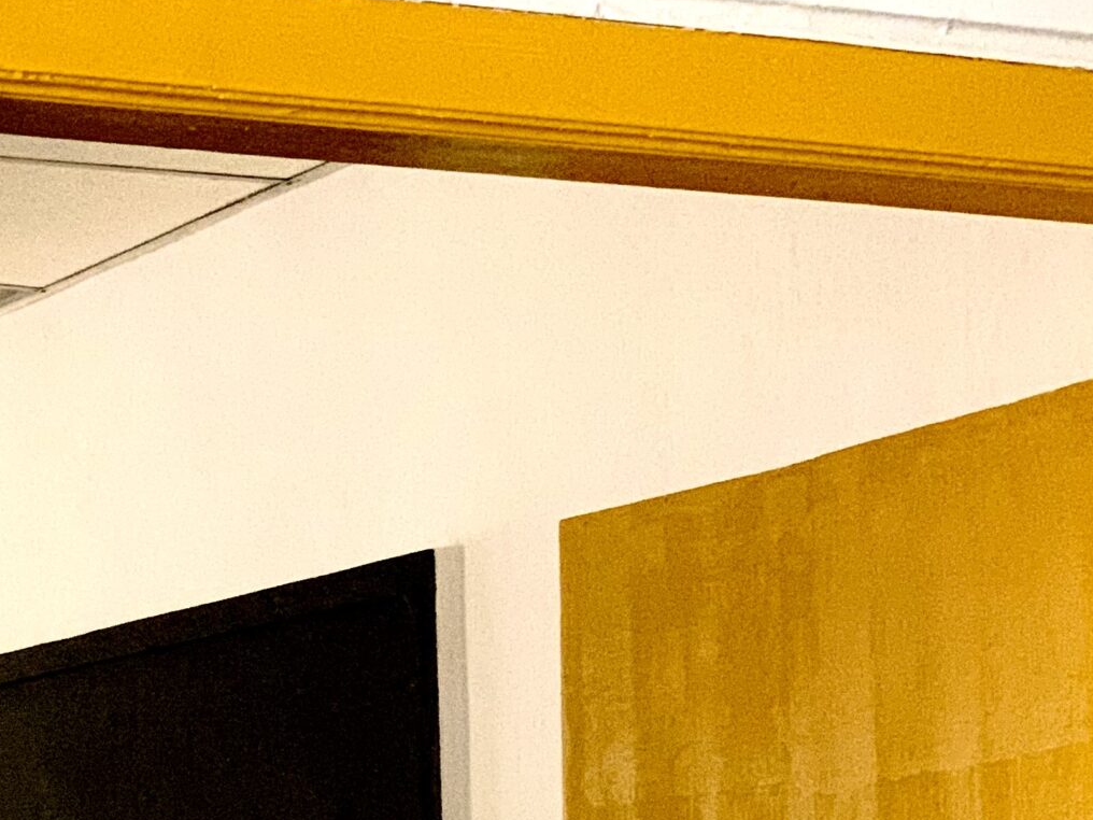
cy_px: 936
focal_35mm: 131
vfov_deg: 11.1
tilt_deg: +2.9
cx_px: -86
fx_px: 4136
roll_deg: +0.3
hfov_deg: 14.7
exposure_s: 1/57
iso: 400
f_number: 2.4
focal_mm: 6
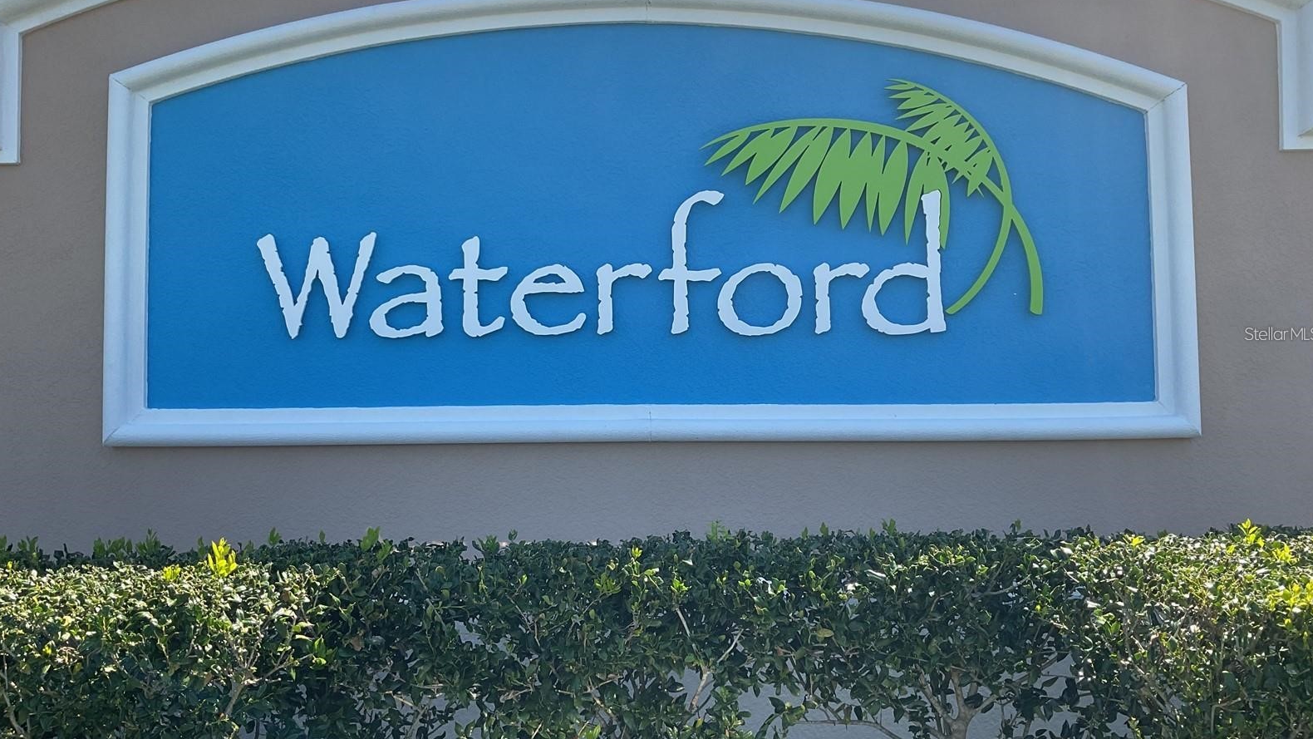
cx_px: 658
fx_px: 1114
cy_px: 333
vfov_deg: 36.7
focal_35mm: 32
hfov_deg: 61.0
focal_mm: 3
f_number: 1.8
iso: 16
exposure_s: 1/709
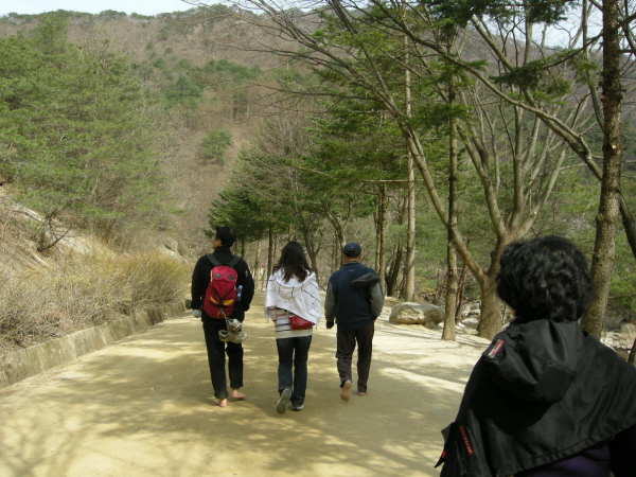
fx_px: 661
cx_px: 318
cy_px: 238
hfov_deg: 51.4
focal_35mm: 36
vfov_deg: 39.7
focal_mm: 7.5
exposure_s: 1/153
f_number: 4.8
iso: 64
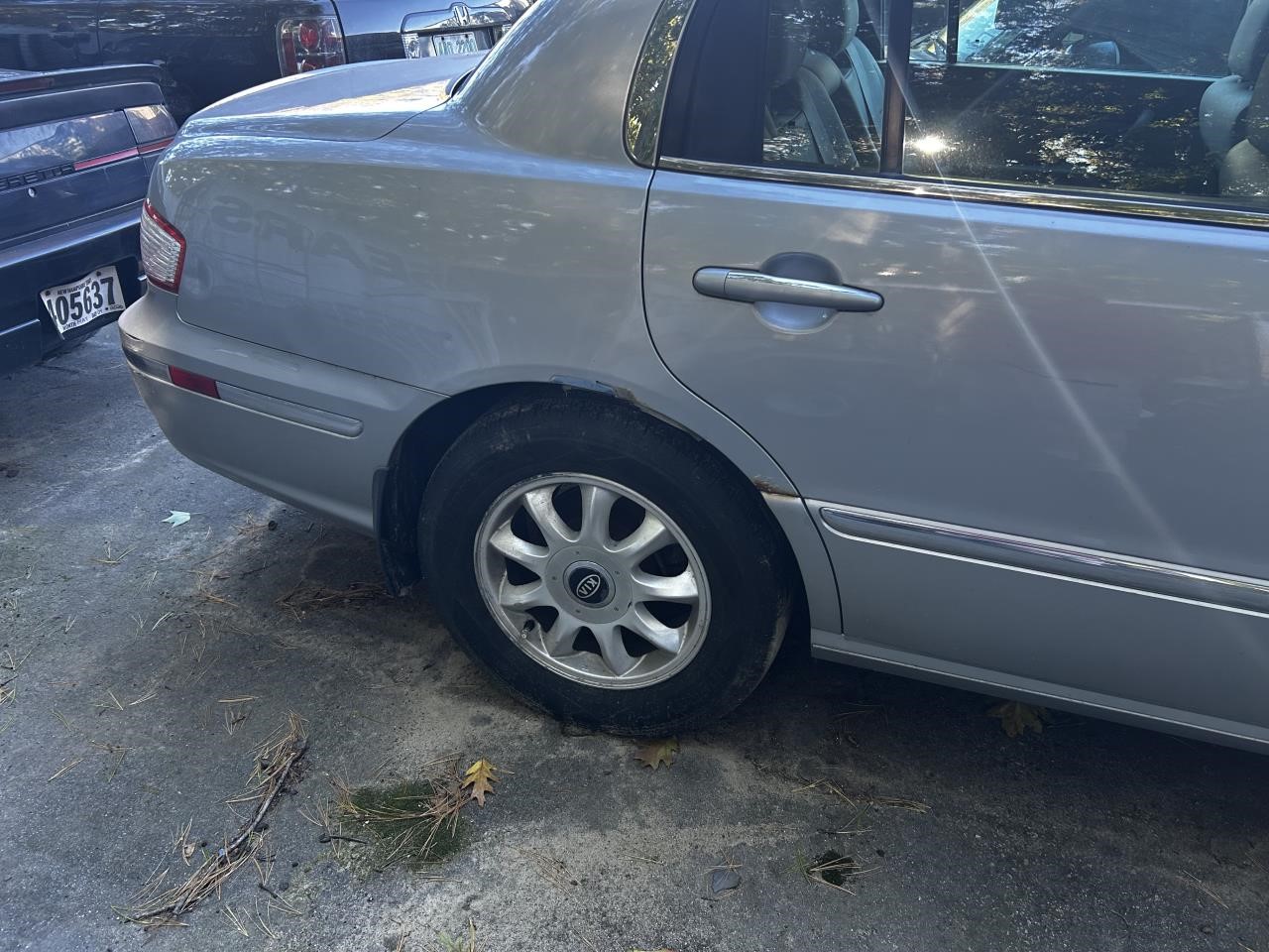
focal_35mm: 26
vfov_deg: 53.1
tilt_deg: -25.7
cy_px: 476
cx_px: 634
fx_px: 953
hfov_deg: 67.3
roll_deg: -0.1
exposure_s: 1/121
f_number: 1.5
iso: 125
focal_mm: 5.7
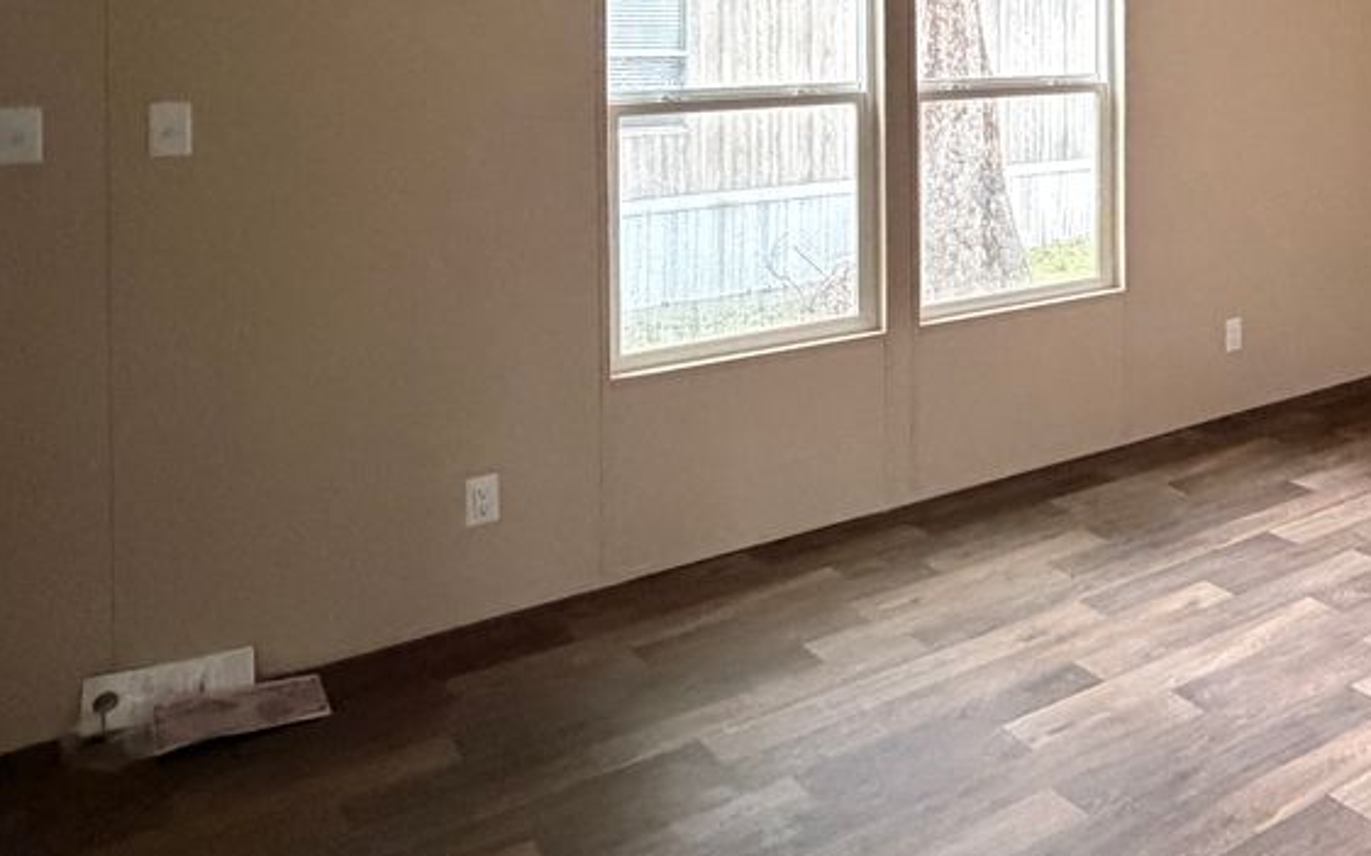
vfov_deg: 31.9
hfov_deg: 46.3
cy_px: 7
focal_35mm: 37
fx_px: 1382
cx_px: 1295
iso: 1000
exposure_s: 1/60
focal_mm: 2.22
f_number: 2.2
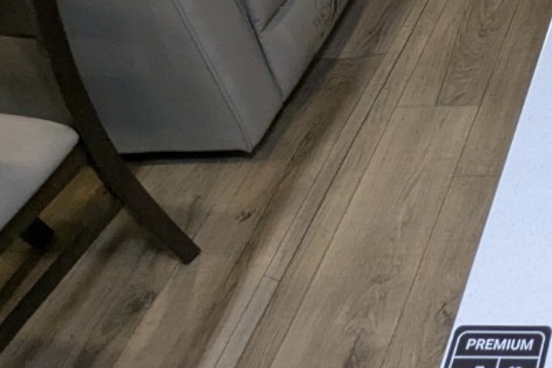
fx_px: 889
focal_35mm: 58
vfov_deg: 21.0
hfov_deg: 27.0
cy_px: -121
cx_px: 776
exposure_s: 1/123
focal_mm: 2.35
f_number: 2.2
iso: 149
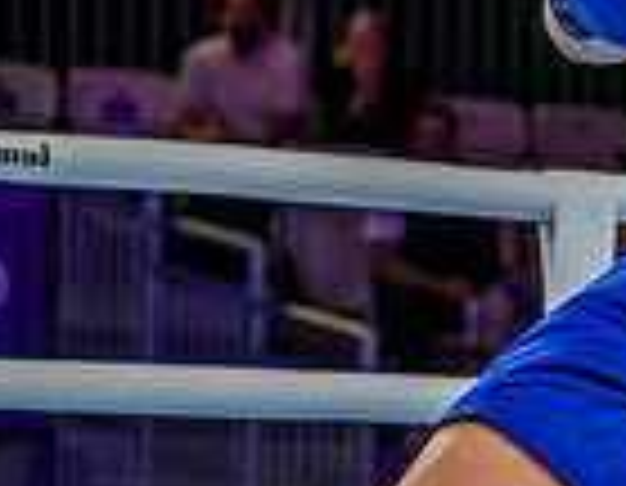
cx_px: 1061
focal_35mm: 323
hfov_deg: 6.0
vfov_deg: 4.7
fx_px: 5918
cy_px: -144
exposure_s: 1/1600
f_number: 3.5
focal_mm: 70
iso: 2500
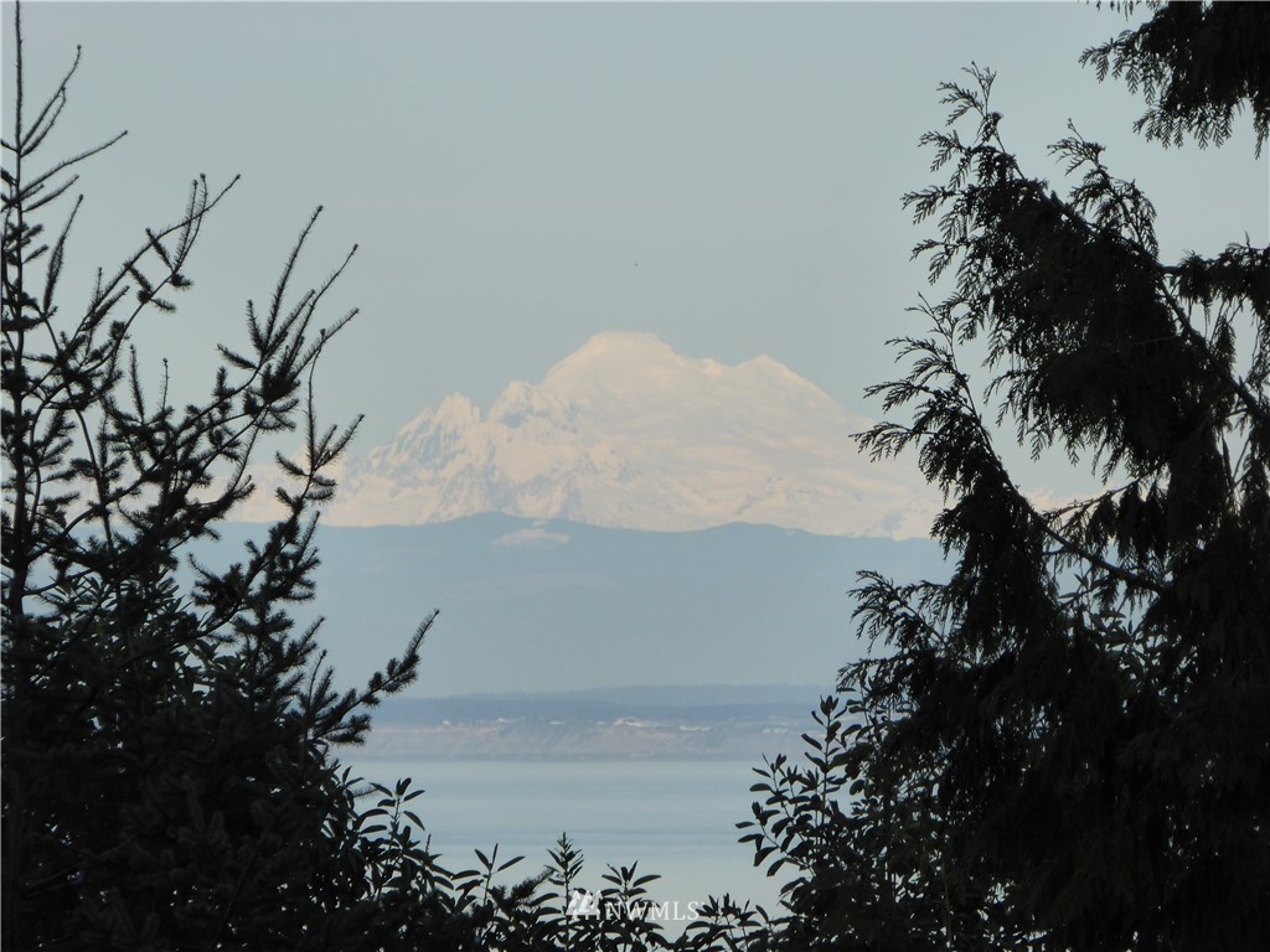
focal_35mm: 517
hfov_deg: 3.8
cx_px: 635
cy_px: 476
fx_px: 18968
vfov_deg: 2.9
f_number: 6
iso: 160
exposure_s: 1/320
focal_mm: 83.4
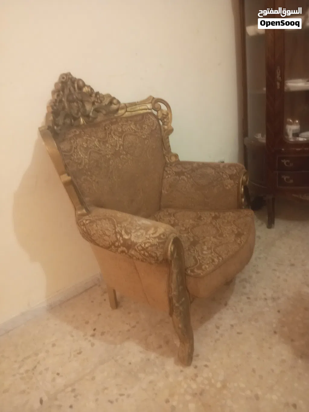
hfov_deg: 51.4
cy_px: 206
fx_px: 321
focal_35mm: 27
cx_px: 154
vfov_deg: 65.3
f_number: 1.6
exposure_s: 1/14.3
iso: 2988
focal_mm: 4.11
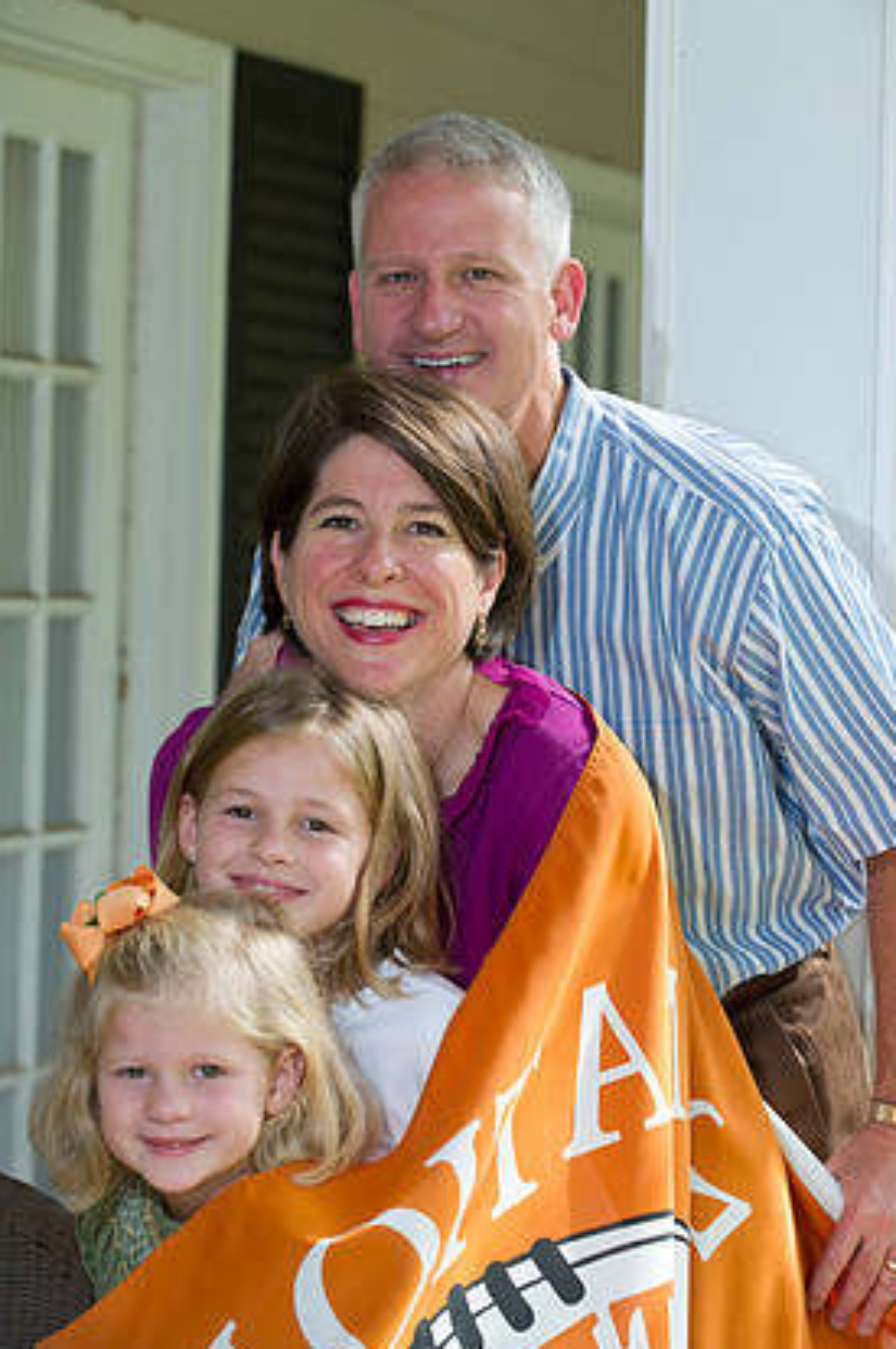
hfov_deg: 12.0
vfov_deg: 18.0
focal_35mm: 114
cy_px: 665
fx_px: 4266
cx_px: 484
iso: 320
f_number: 5
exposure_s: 1/160
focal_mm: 105
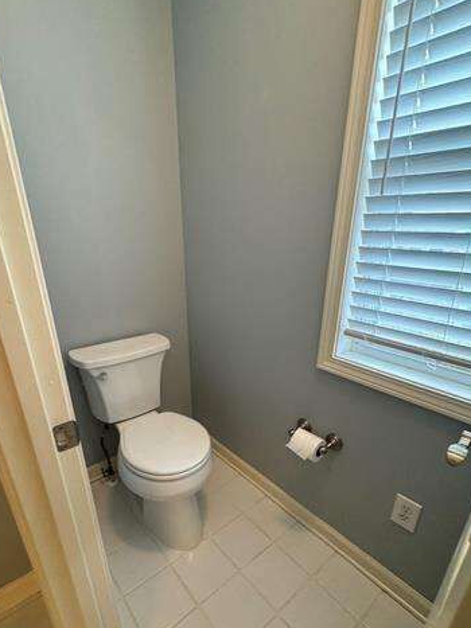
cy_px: 367
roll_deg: +1.8
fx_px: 327
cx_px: 222
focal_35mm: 18
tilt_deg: -24.4
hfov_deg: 71.5
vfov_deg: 87.0
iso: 160
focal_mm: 2.22
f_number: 2.2
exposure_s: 1/60
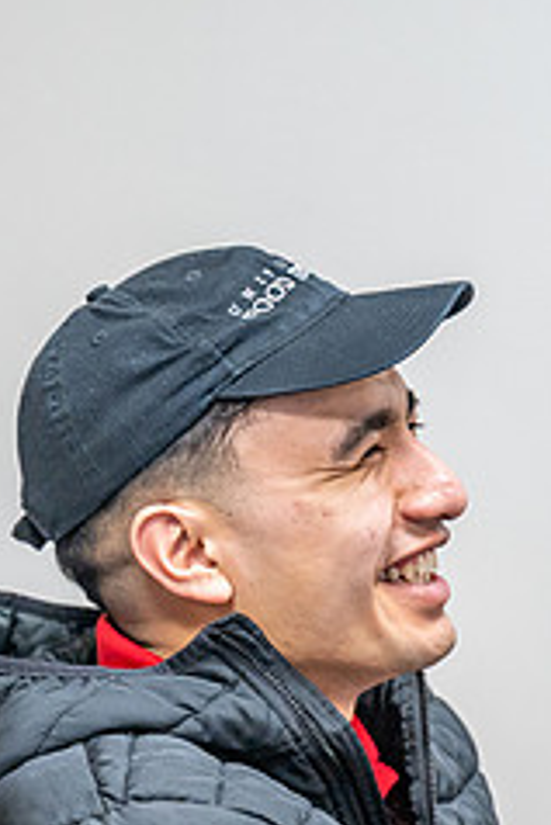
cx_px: 0
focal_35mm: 209
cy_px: 603
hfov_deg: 6.6
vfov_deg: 9.8
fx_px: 4791
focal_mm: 70
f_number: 2.8
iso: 640
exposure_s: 1/100
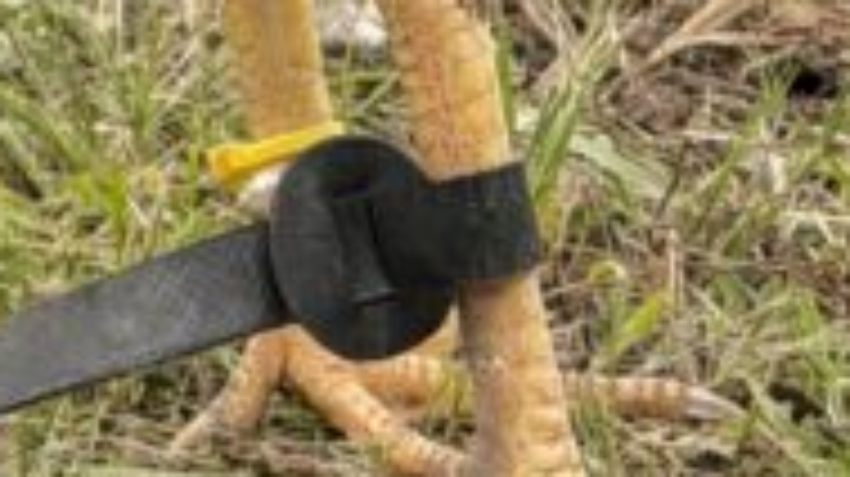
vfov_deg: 4.0
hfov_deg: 7.5
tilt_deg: -6.9
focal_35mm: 283
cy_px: -1449
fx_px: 6374
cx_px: -279
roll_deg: -1.6
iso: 64
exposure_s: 1/652
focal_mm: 6.76
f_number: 1.78
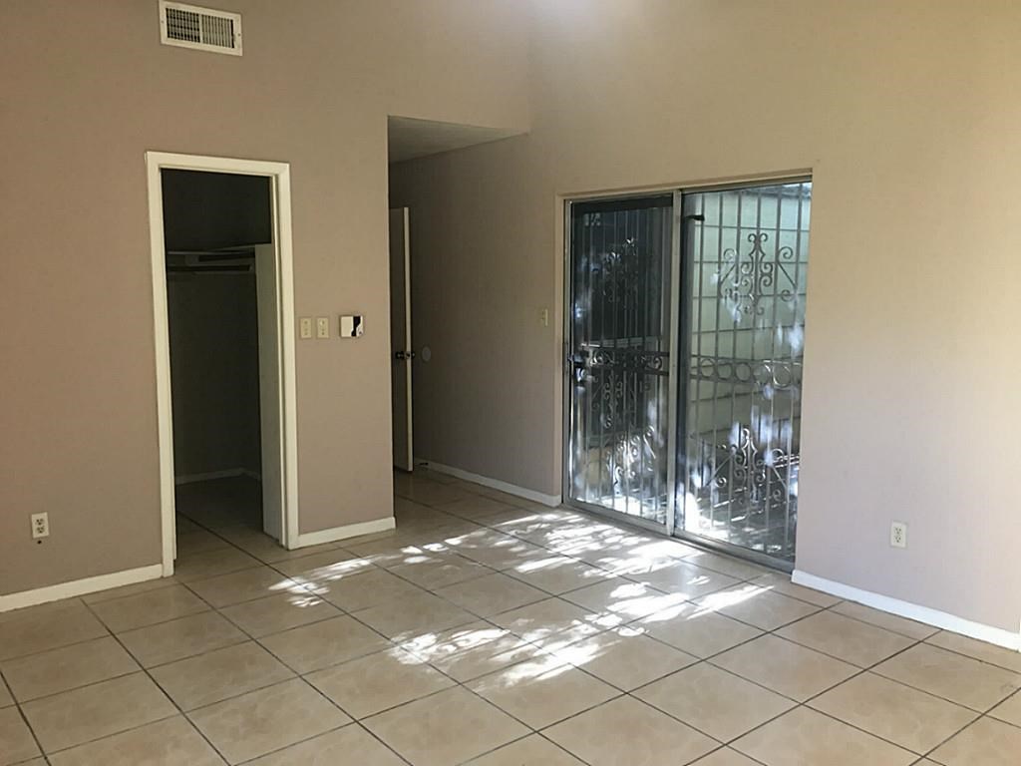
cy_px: 383
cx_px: 510
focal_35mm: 29
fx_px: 855
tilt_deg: -6.3
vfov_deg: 48.2
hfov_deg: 61.7
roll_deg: +0.4
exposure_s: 1/30
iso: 80
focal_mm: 4.15
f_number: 2.2
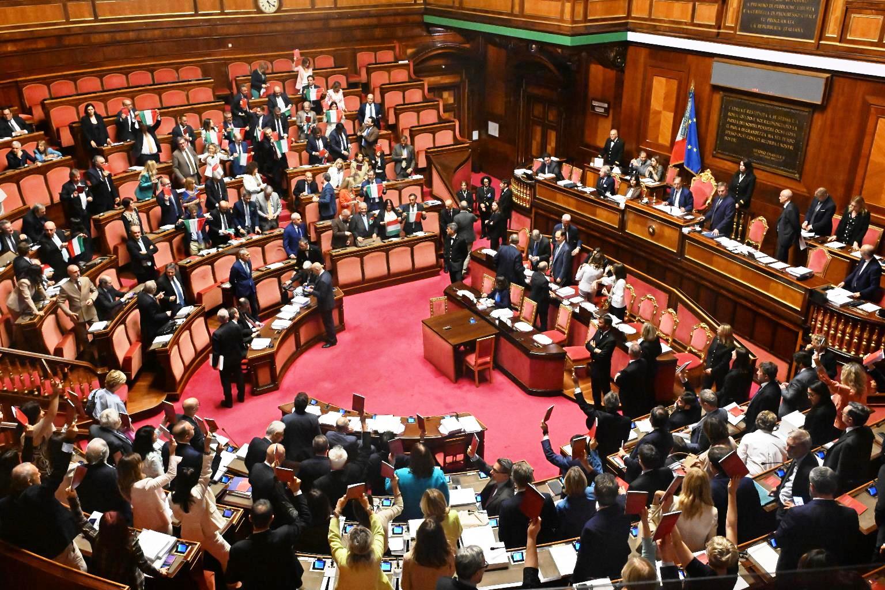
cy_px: 295
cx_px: 442
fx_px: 750
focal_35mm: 30
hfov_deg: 61.1
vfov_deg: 43.0
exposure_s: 1/160
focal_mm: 30.5
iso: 12800
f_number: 7.1
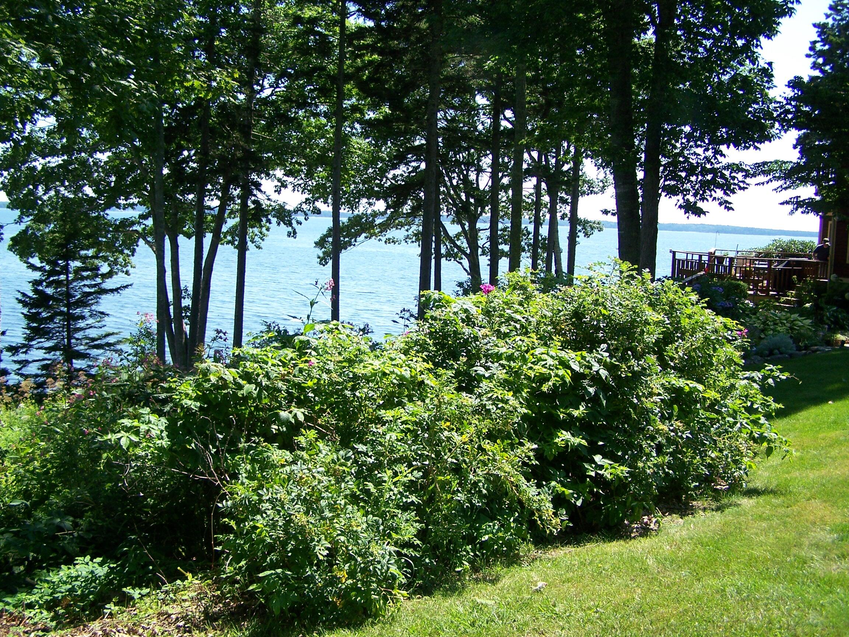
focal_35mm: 38
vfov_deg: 37.7
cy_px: 318
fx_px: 932
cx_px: 424
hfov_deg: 49.0
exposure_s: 1/640
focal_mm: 6.3
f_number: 2.8
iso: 80
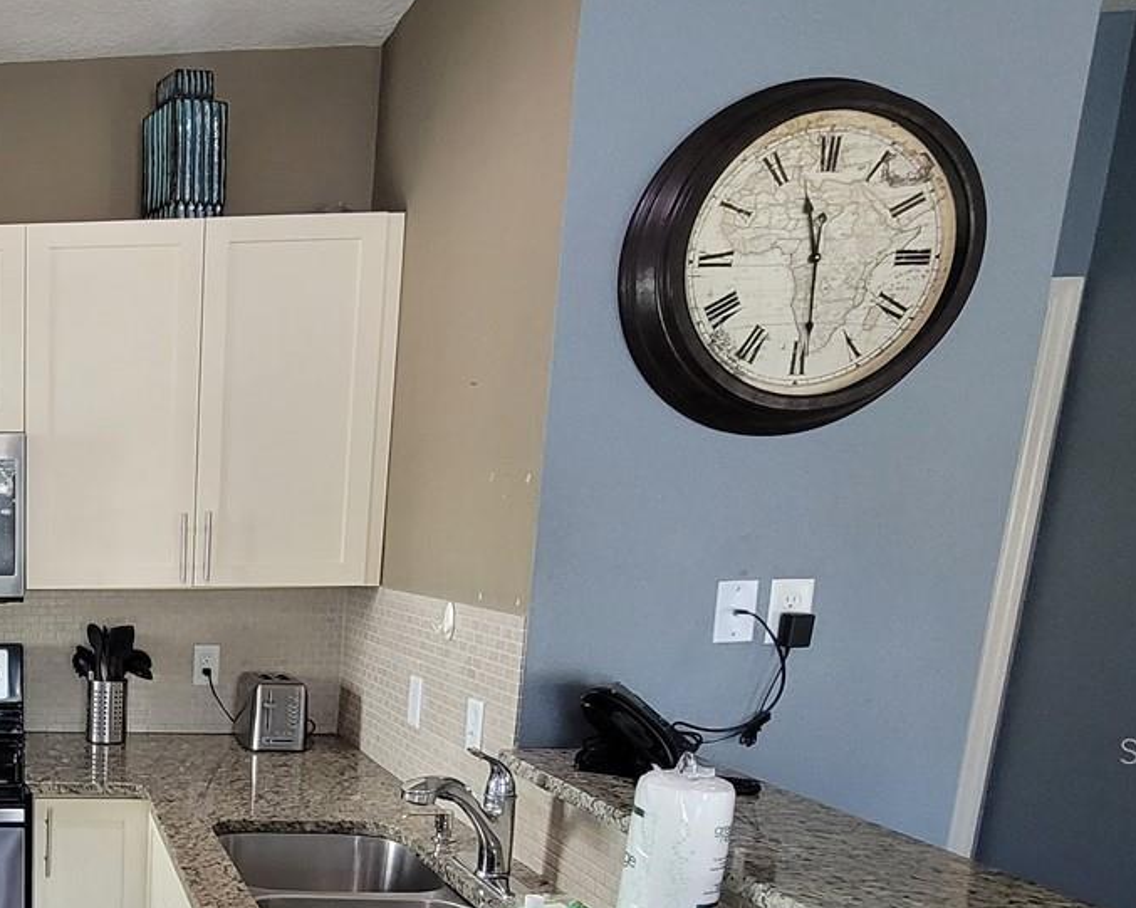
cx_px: -64
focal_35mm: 30
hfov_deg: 46.3
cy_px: 750
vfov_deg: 45.5
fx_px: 1008
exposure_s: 1/60
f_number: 2.2
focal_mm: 2.2
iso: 250
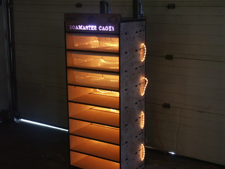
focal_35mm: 63
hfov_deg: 30.7
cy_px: 84
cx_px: 112
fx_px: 409
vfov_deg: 23.3
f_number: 3.2
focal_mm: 15.71
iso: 200
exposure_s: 1/10
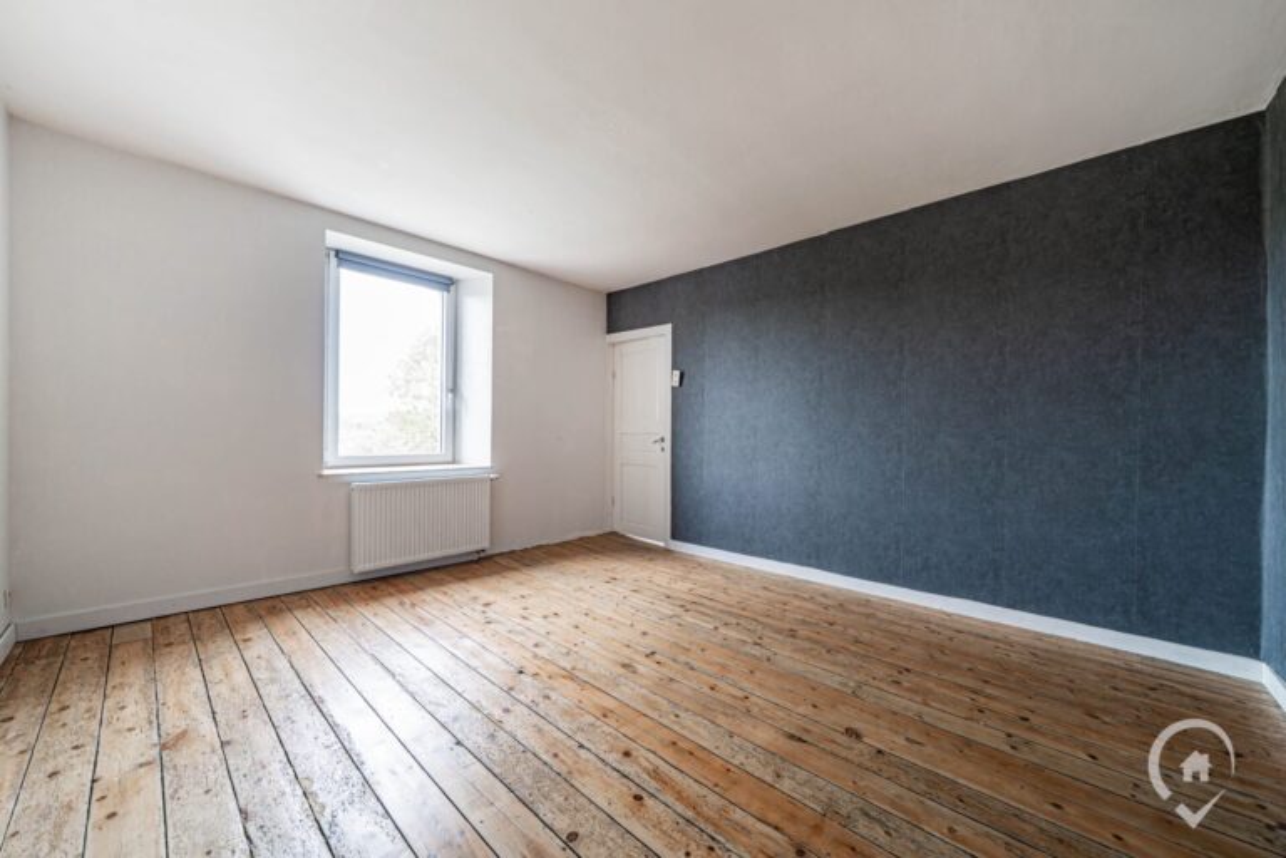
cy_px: 429
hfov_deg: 108.3
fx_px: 464
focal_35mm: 13
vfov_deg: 85.4
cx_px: 643
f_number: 7.1
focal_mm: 13
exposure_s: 1/2
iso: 100
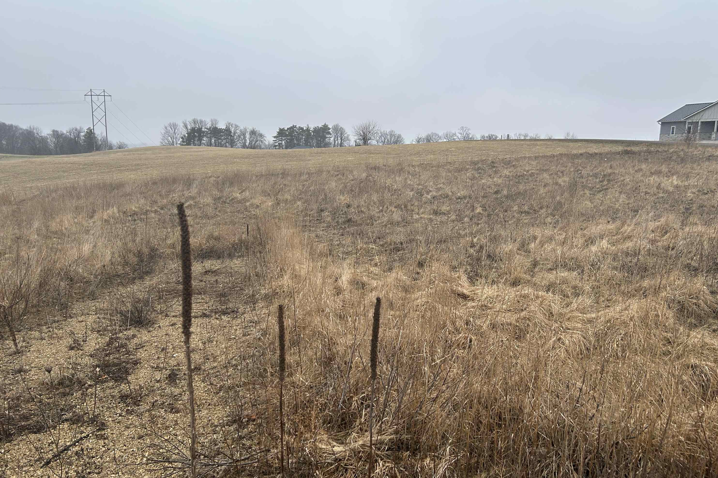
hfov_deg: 65.5
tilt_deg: -8.8
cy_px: 238
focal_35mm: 28
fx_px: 558
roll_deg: -1.7
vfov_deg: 46.4
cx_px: 356
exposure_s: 1/932
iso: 50
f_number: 1.5
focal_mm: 5.7
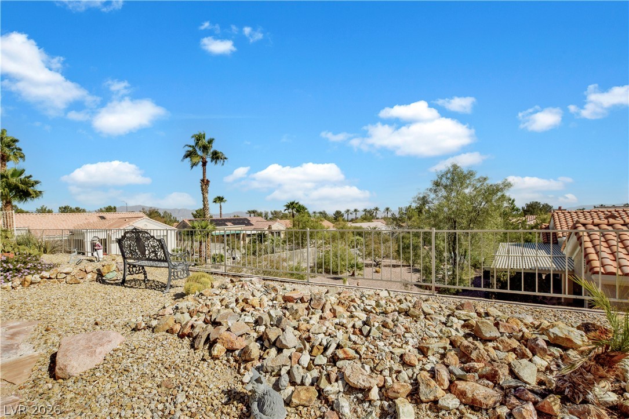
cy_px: 210
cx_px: 314
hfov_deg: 100.4
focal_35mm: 15
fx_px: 262
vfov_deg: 77.3
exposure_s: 1/2000
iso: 400
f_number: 8
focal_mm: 10
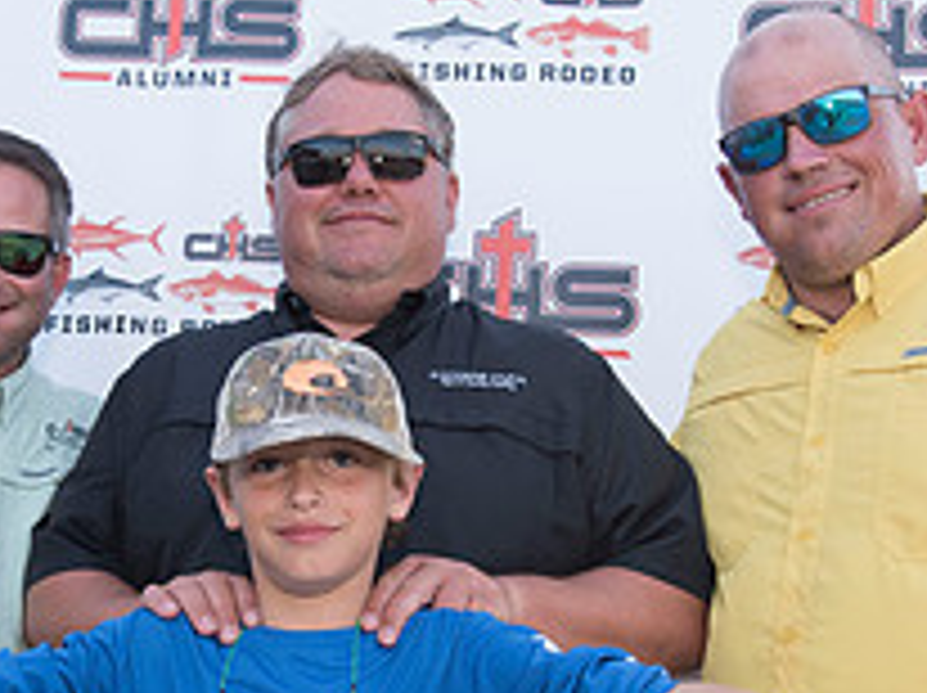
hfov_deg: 29.6
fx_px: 1739
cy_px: 475
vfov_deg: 22.4
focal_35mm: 65
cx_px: 292
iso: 250
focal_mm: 24
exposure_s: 1/320
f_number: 4.5
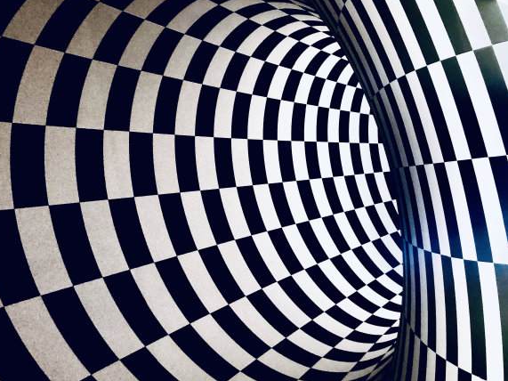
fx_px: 440
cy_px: 202
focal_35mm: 30
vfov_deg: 46.8
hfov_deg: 59.9
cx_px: 237
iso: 100
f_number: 1.8
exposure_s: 1/17
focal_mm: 4
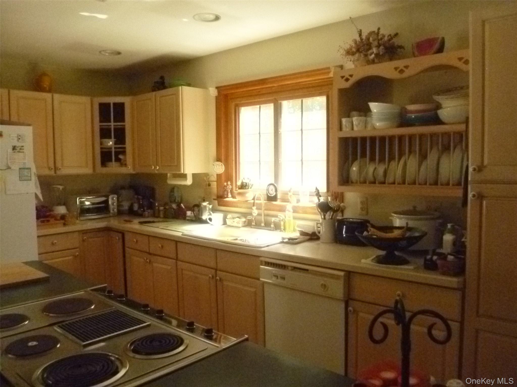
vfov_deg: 49.7
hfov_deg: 63.4
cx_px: 258
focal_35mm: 28
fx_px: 418
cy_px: 194
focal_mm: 5
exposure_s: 1/160
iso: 1600
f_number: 3.3
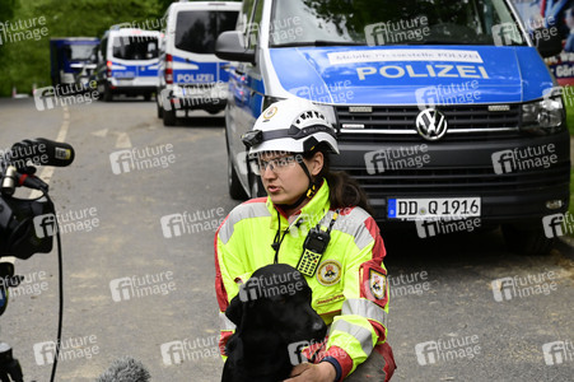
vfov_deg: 19.4
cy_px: 191
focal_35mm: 70
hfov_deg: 28.9
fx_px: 1115
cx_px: 287
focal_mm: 70
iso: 5000
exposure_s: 1/6400
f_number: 7.1
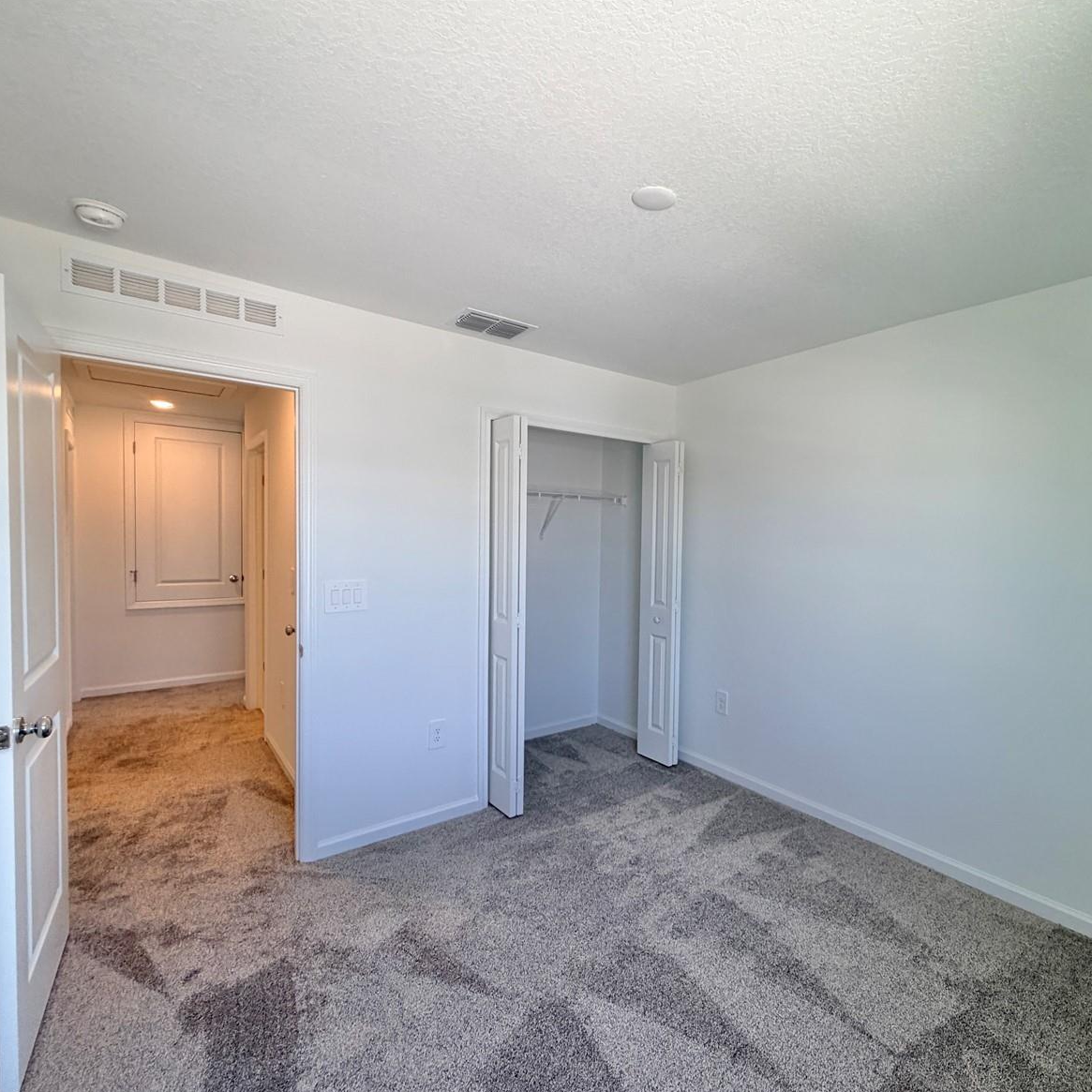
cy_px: 557
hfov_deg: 82.9
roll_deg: -0.9
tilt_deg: -2.5
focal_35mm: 17
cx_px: 657
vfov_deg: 84.0
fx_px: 607
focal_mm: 2.22
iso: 125
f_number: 2.2
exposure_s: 1/120
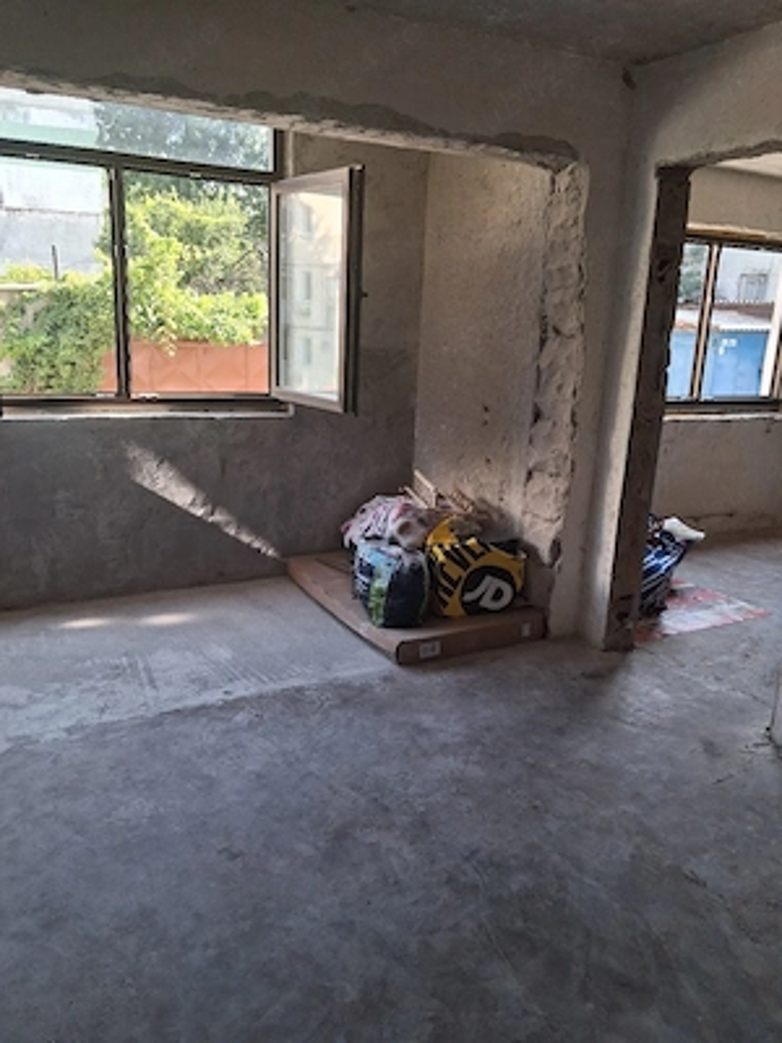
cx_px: 391
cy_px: 522
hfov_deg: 51.4
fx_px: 813
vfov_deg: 65.3
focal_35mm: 27
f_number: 1.8
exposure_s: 1/100
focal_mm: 4
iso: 50
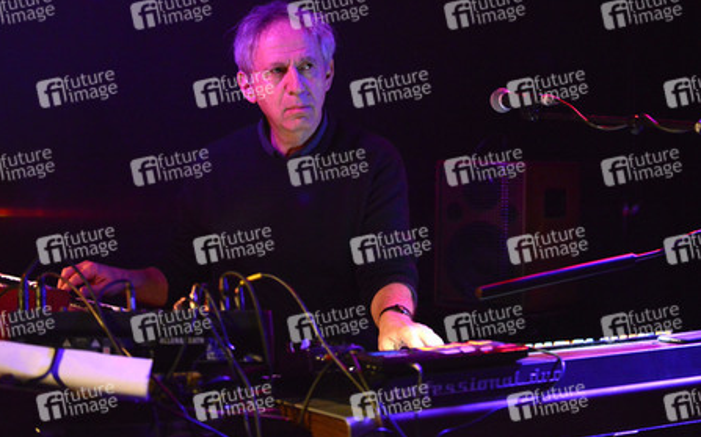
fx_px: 1375
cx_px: 349
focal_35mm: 72
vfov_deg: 18.1
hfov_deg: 28.6
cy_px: 207
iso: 8063
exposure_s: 1/250
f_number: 2.8
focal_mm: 70
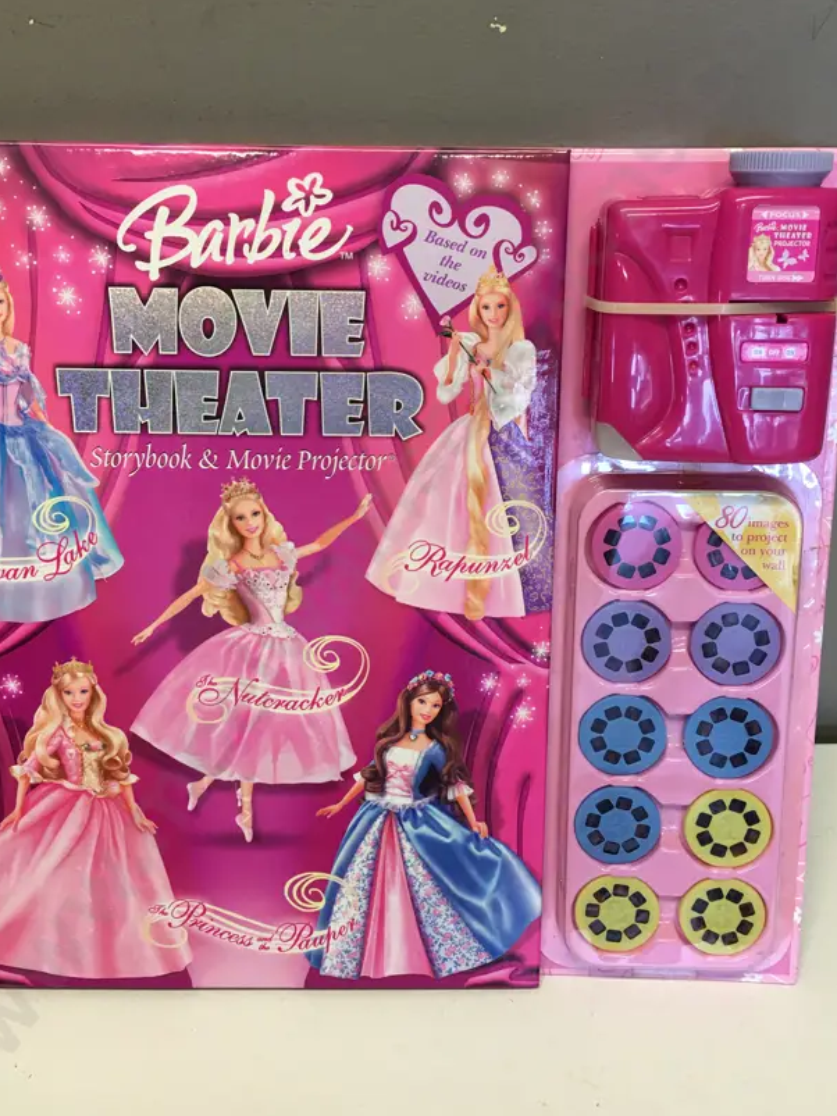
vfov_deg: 50.0
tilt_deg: -35.7
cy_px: 482
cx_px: 409
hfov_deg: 38.7
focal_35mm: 37
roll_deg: -2.0
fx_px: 1193
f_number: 2.2
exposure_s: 1/33
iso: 40
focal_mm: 4.15
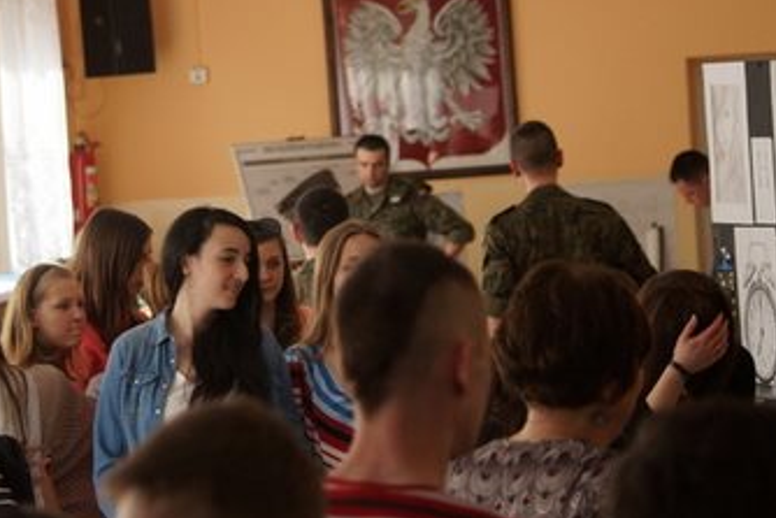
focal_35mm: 201
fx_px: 4334
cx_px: 100
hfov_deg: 10.2
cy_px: 135
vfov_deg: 6.8
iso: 125
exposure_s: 1/160
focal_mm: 70
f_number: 4
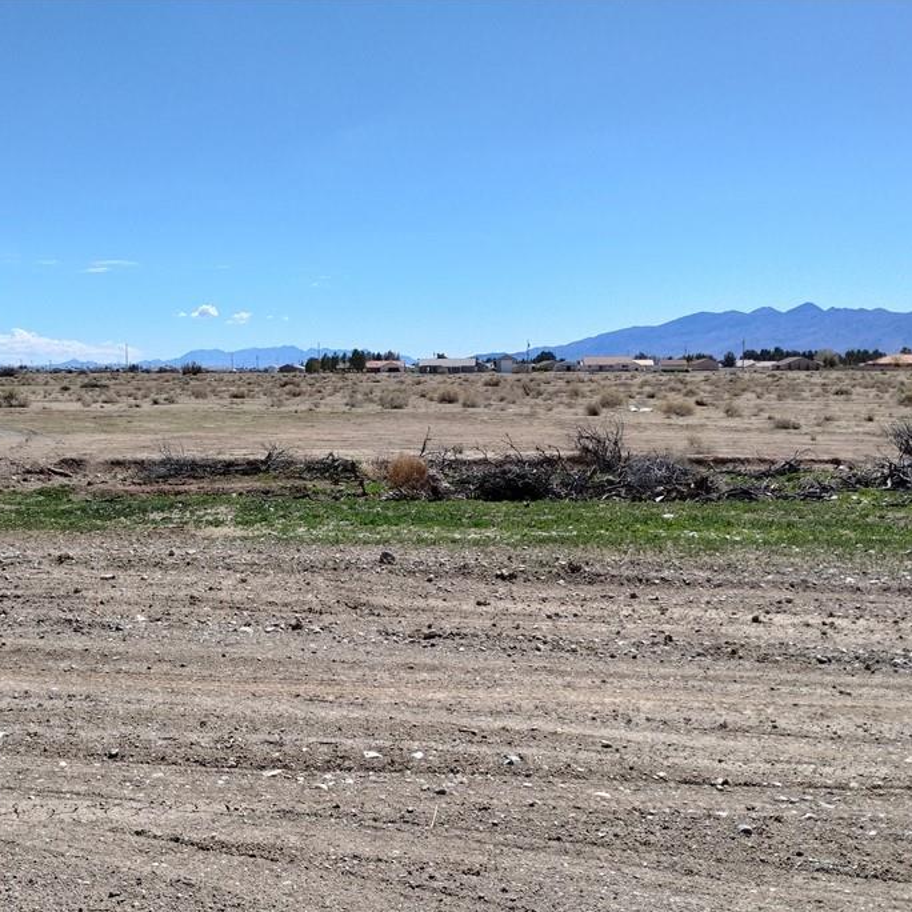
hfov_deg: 44.2
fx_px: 1103
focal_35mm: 37
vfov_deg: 44.8
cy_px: 509
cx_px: 297
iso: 100
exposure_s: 1/982
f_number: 1.8
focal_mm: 4.27
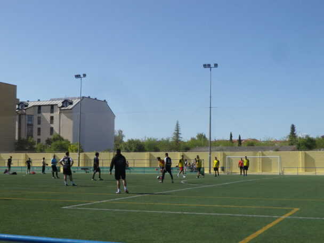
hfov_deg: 36.2
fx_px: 496
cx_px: 162
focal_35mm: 53
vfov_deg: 27.5
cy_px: 122
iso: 80
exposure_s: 1/800
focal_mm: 9.5
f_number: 4.4
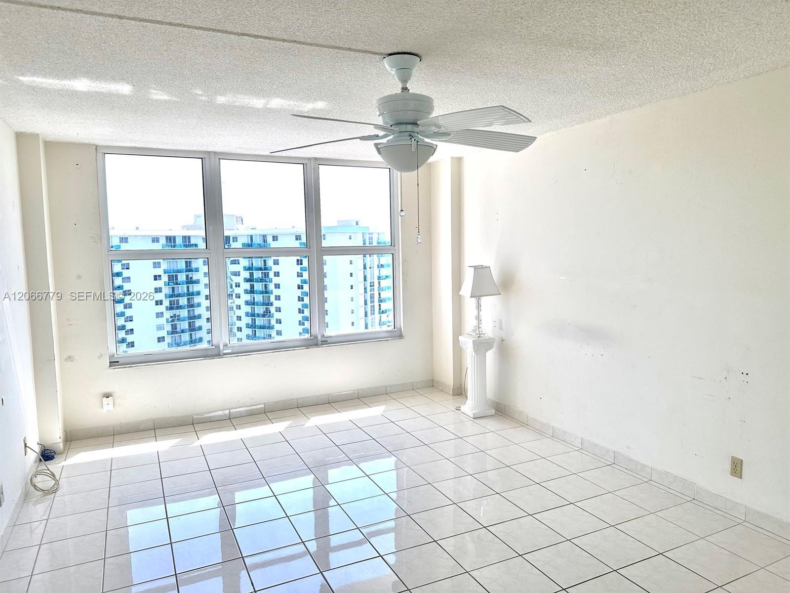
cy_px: 296
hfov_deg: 71.6
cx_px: 395
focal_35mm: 24
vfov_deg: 56.8
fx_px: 548
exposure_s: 1/271
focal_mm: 6.86
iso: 80
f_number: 1.78
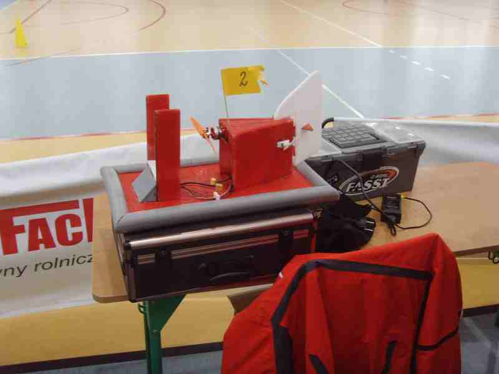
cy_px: 187
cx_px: 250
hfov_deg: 47.9
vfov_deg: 36.8
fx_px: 562
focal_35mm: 39
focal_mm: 6.6
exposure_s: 1/20
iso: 200
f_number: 3.5
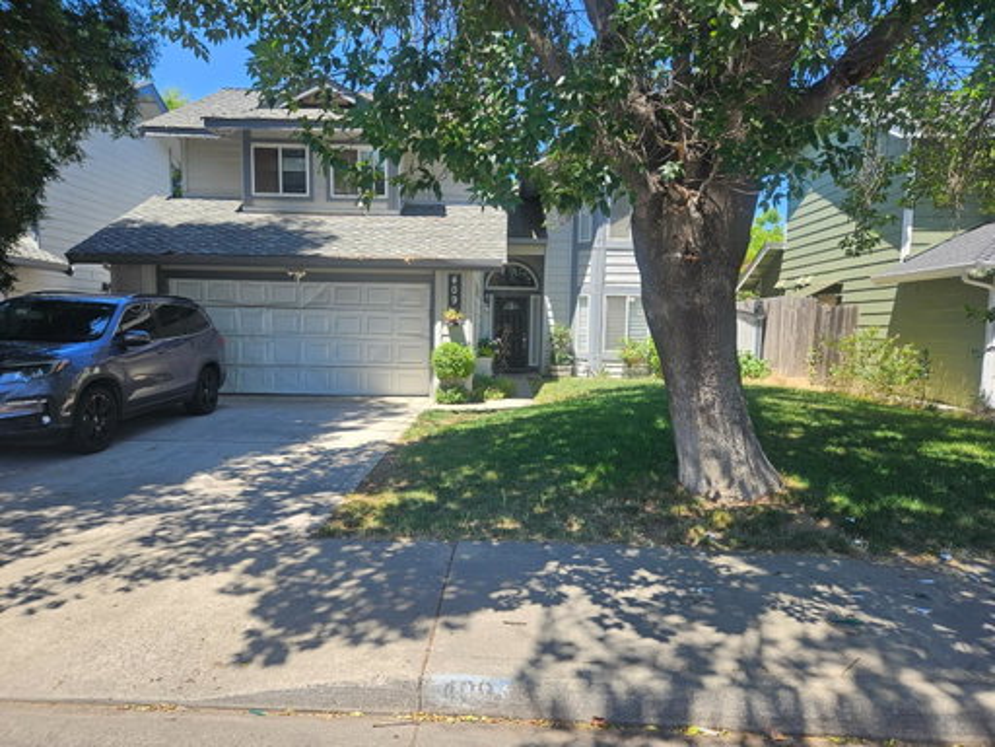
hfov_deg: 73.9
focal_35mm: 23
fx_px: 661
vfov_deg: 58.9
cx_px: 498
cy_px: 374
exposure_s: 1/472
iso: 25
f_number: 1.8
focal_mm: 5.4
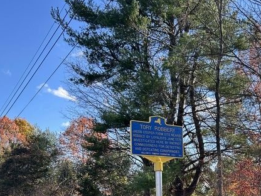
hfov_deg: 37.9
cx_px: 169
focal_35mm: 50
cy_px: 183
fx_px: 377
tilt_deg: +6.1
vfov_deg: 27.8
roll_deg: -1.5
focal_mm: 5.7
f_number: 1.5
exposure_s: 1/894
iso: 50
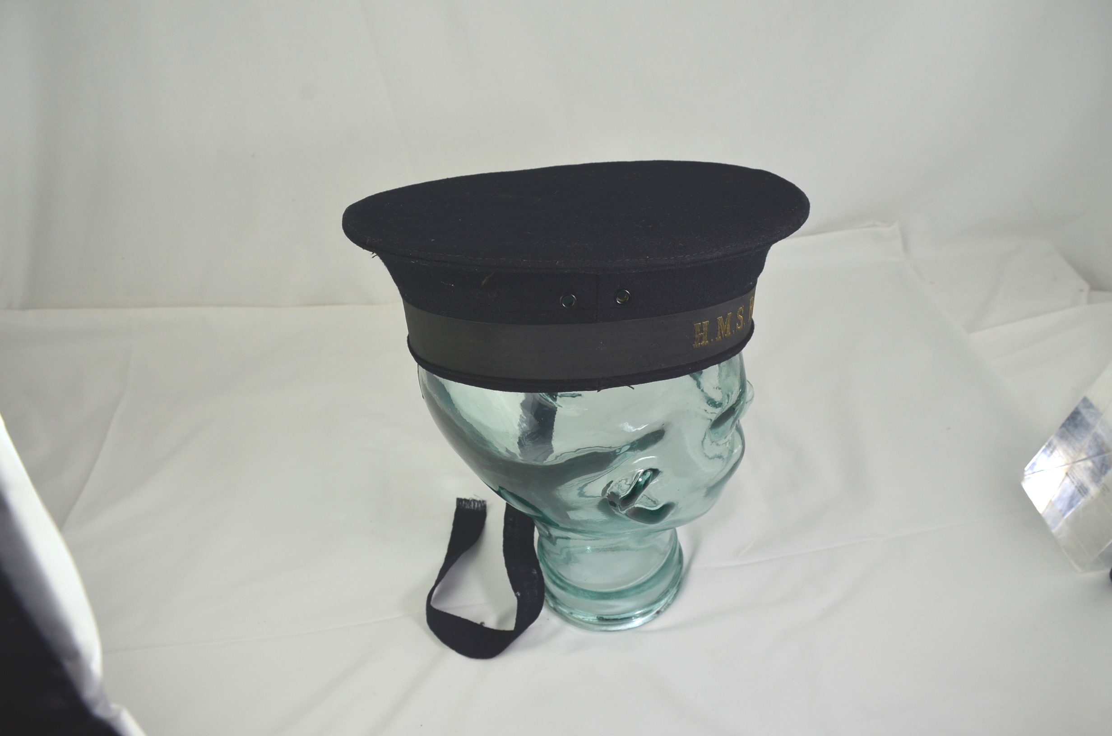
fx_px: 832
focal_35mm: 27
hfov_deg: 67.5
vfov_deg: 47.7
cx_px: 556
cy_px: 368
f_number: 7.1
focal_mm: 18
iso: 200
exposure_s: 1/200
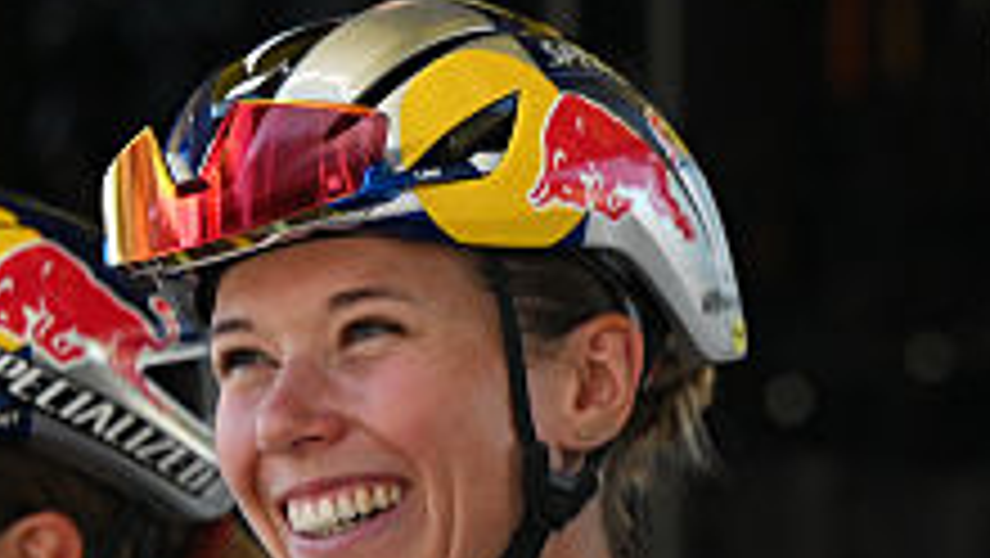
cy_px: 322
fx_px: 15995
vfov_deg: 2.0
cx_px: 1408
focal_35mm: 609
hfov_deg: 3.5
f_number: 2.8
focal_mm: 125
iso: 400
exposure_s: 1/2000
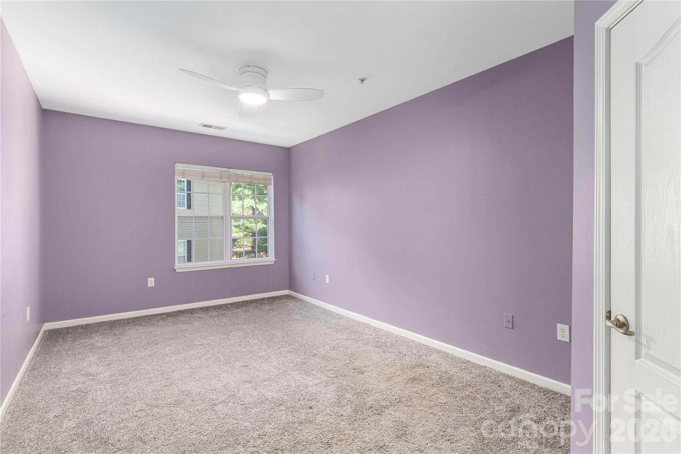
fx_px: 322
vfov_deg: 70.4
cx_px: 340
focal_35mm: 17
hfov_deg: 93.3
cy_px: 227
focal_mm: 17
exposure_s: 1/80
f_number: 8
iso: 320
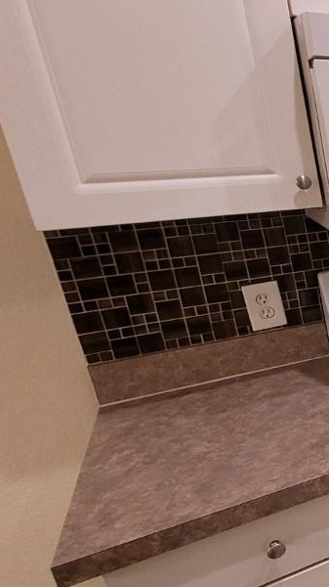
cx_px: 615
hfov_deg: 20.9
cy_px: 305
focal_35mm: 34
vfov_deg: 58.0
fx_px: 528
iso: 320
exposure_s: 1/60
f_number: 2.2
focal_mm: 1.74
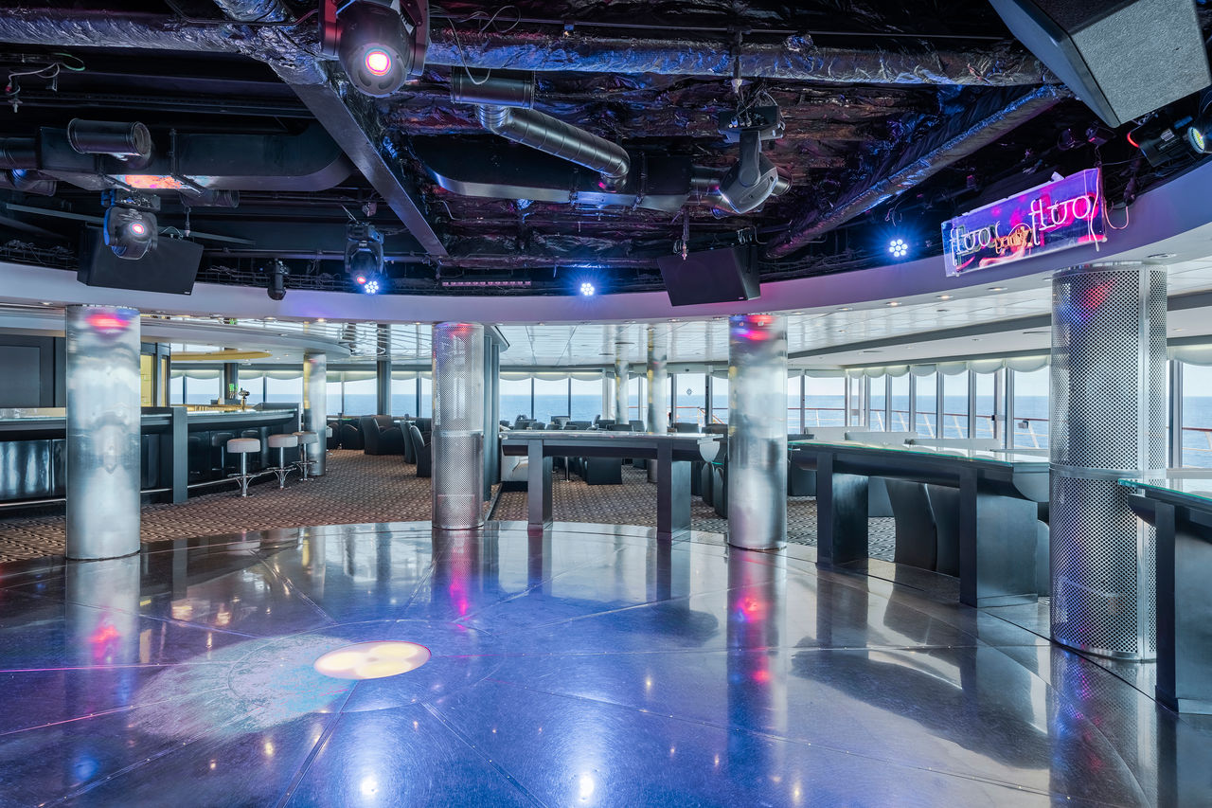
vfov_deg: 55.1
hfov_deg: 76.1
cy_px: 404
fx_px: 774
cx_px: 606
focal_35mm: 23
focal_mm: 23
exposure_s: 1/60
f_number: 11
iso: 200
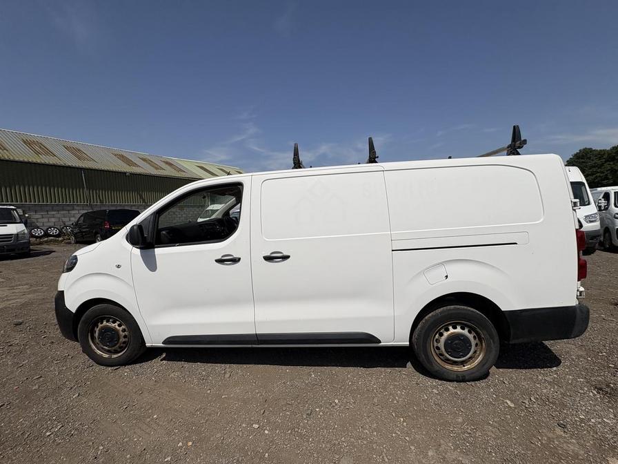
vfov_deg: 85.7
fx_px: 250
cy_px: 232
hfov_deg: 102.1
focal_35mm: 14
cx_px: 309
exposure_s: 1/6135
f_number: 2.2
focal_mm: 2.22
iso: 32
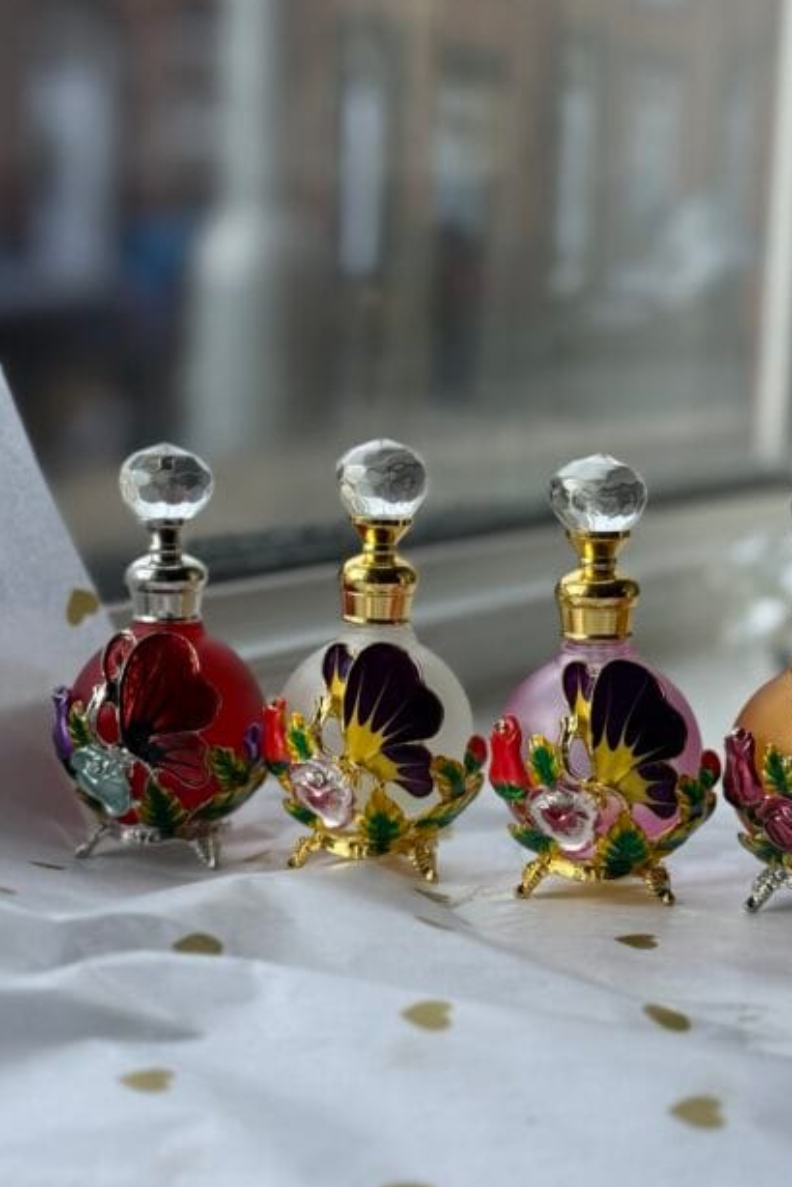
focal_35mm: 65
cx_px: 452
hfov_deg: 20.9
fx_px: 2142
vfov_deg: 30.9
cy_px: 669
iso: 64
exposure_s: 1/2088
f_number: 1.78
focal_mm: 6.76
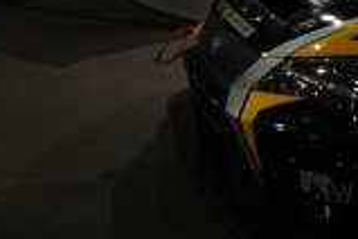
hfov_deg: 20.5
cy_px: -69
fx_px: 845
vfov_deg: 15.3
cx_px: 534
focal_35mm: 85
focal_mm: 18
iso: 1600
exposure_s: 1/125
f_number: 3.2
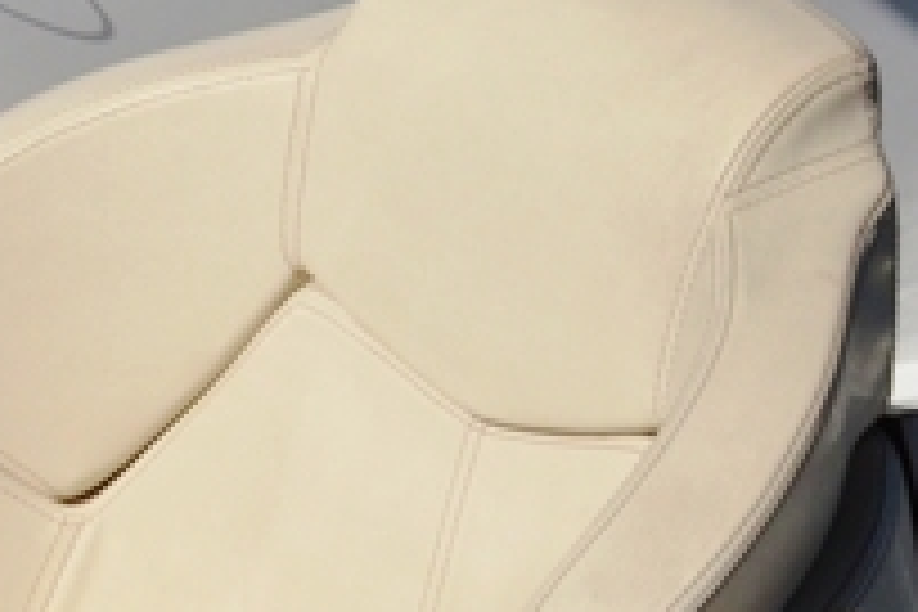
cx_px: -288
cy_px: 369
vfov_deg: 6.5
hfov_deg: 9.5
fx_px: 5406
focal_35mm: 212
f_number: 4
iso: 160
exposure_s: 1/4000
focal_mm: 32
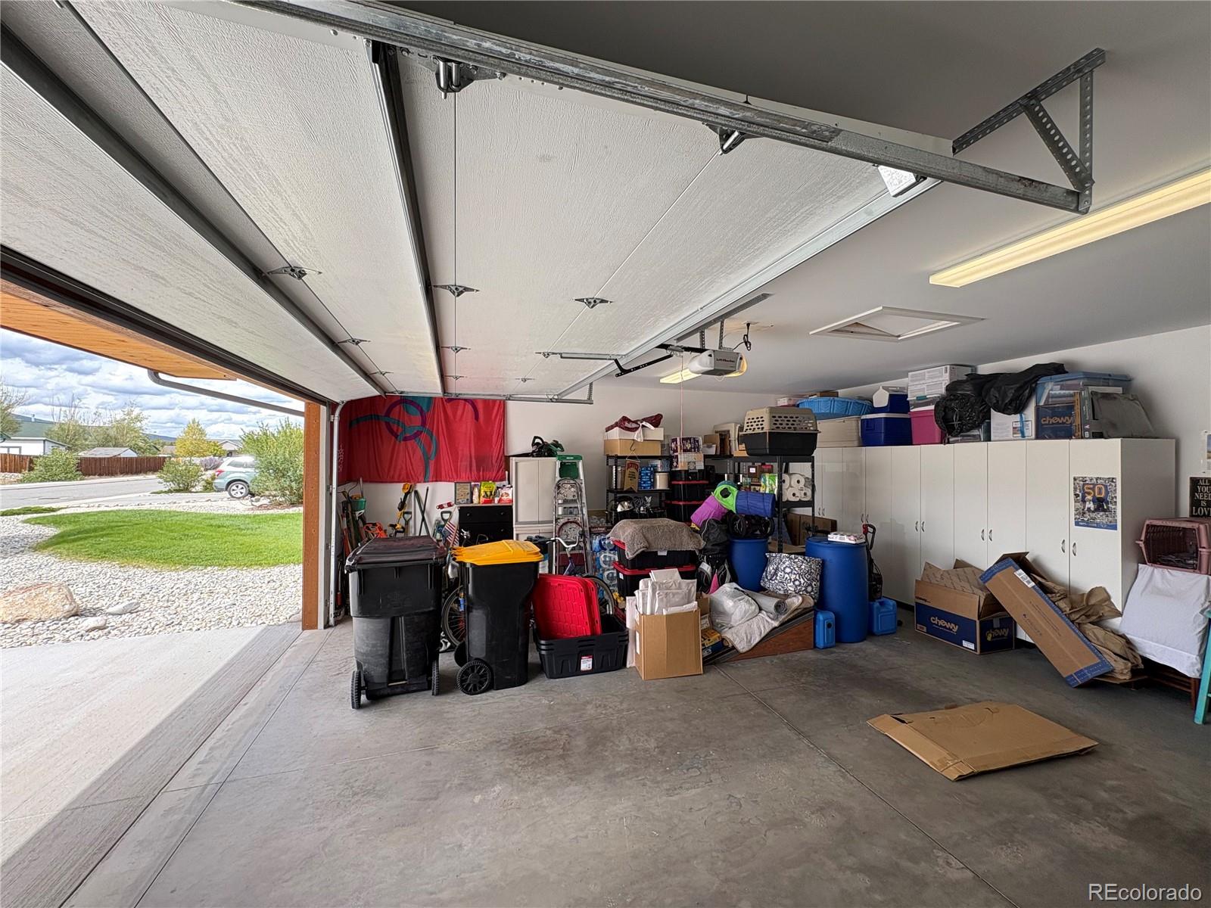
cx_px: 606
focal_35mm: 14
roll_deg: +0.5
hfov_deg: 102.1
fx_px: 490
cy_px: 454
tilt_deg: +0.8
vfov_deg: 85.7
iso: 40
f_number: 2.2
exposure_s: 1/128
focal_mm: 2.22
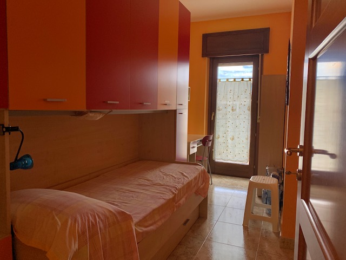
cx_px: 173
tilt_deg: -6.2
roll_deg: -0.9
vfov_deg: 53.1
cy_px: 130
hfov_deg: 67.3
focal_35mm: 26
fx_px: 260
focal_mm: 4.25
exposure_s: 1/215
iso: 25
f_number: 1.8
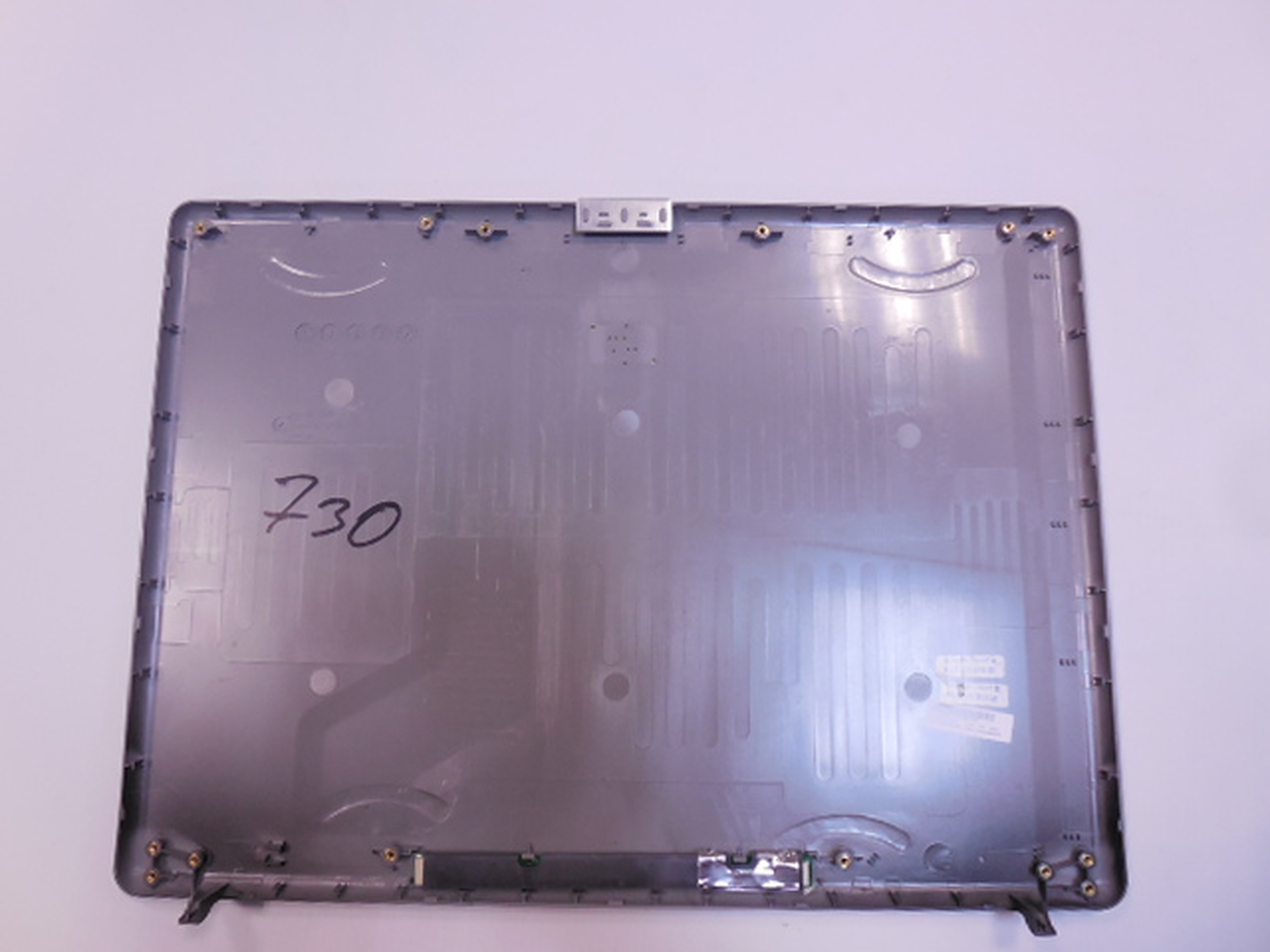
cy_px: 476
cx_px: 635
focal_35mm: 26
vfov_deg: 53.1
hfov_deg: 67.3
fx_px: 954
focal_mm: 4.6
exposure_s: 1/30
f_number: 3.5
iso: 280
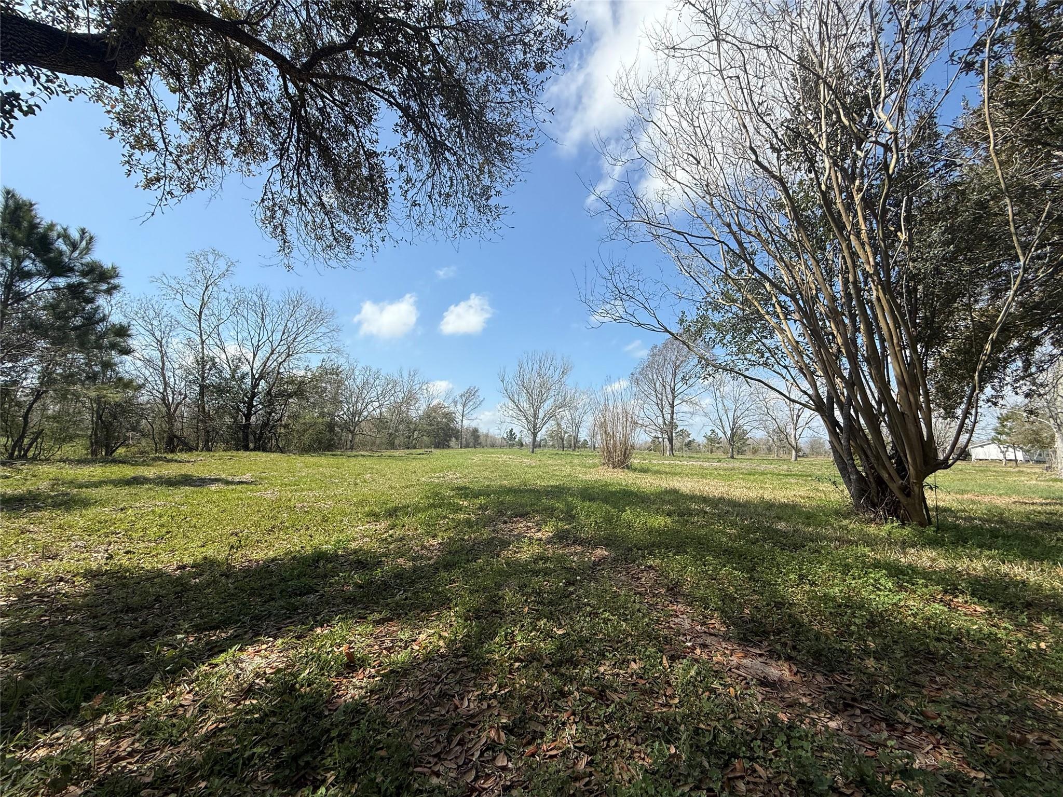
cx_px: 532
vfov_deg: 85.7
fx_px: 430
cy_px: 398
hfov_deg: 102.1
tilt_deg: +6.2
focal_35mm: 14
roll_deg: -1.9
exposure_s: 1/2320
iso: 50
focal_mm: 2.22
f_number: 2.2
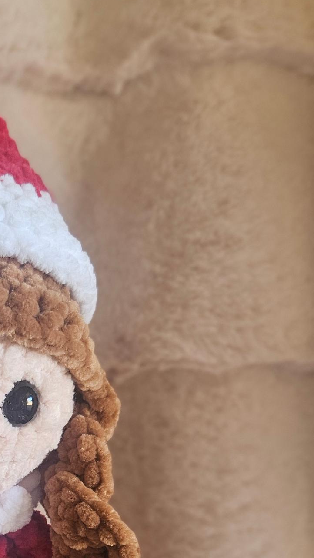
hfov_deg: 22.2
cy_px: 523
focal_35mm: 50
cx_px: -59
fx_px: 740
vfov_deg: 38.0
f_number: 1.8
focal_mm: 5.4
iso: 250
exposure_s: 1/120
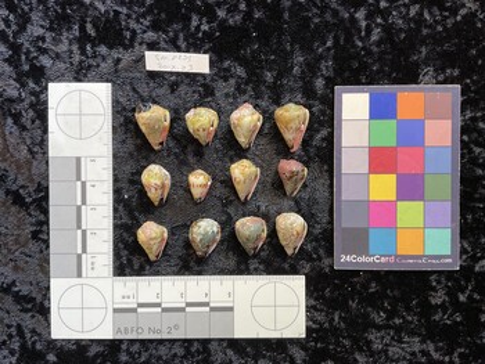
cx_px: 242
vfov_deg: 48.3
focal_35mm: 29
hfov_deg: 61.6
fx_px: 407
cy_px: 182
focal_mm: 3
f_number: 1.8
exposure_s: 1/50
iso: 50
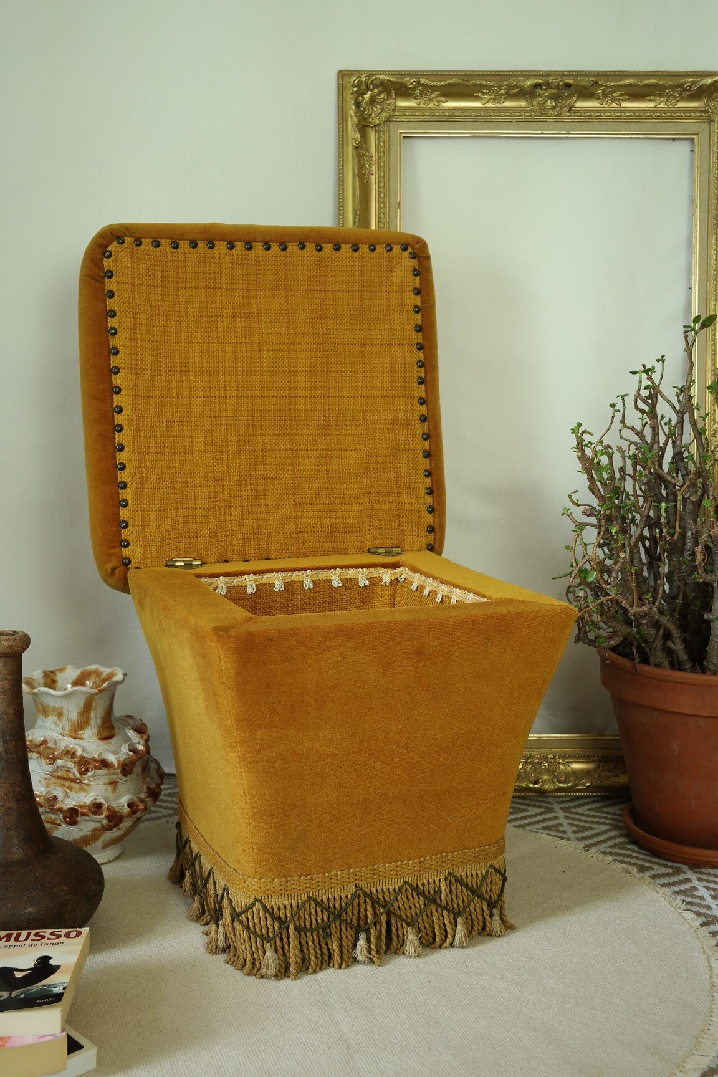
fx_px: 1286
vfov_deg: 45.4
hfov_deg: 31.2
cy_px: 538
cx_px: 359
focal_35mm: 43
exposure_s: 1/30
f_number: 5.6
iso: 400
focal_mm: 28
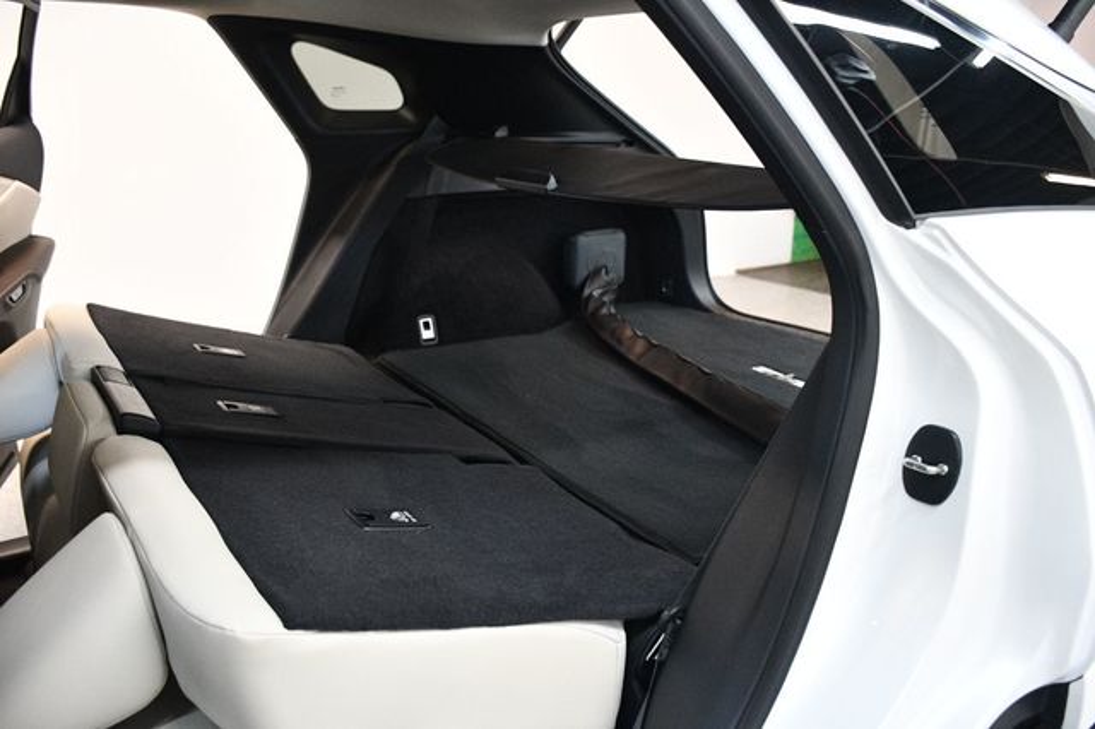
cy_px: 364
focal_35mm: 30
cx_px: 548
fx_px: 912
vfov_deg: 43.6
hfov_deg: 62.0
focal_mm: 20
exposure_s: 1/100
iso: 3200
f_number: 3.5
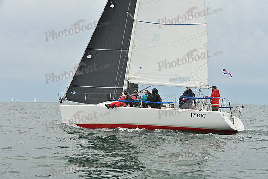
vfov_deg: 19.5
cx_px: 134
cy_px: 90
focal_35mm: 70
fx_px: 521
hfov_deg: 28.8
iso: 320
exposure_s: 1/1250
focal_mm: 70
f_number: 9
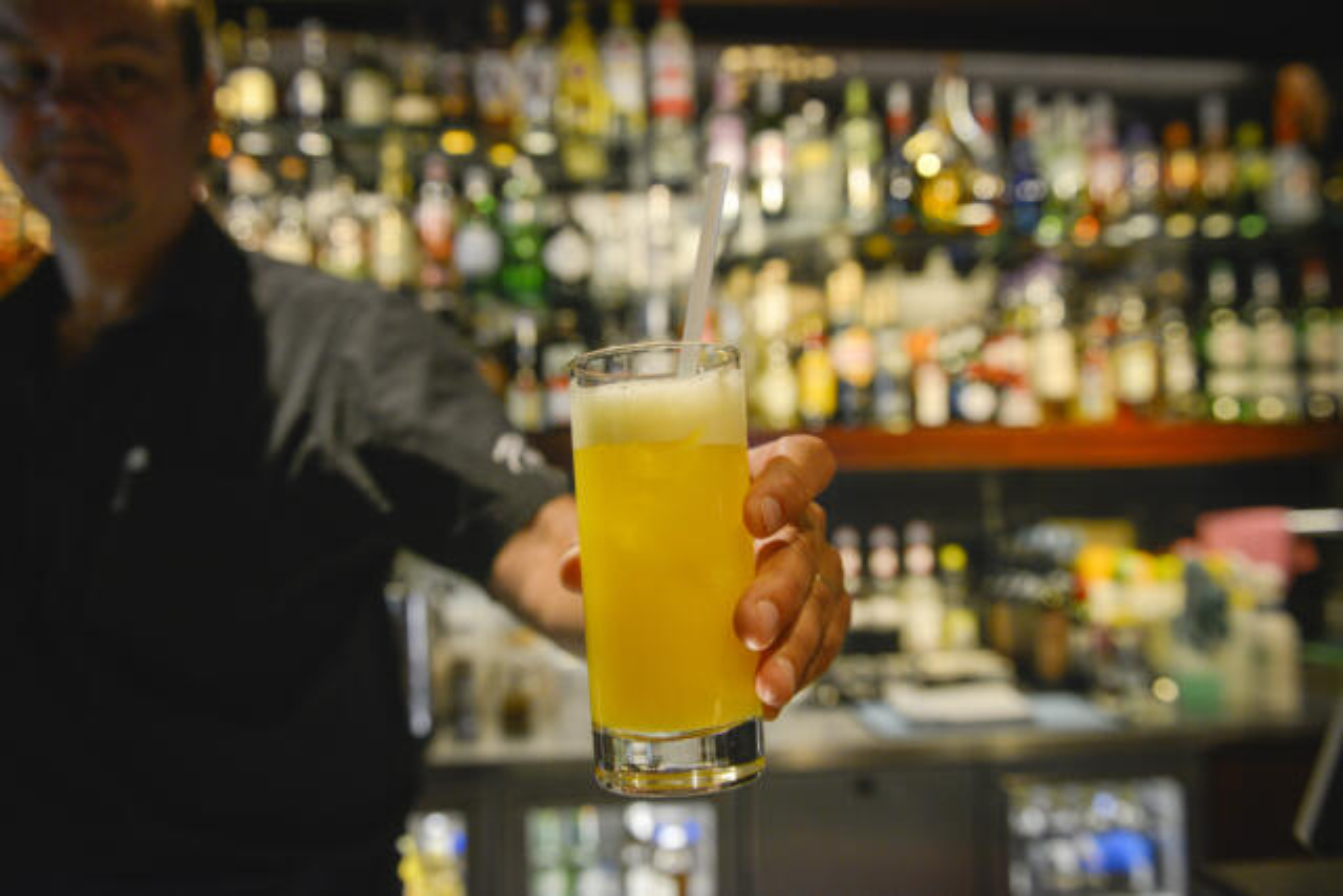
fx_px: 1157
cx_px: 672
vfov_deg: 42.3
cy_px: 448
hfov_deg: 60.3
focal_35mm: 31
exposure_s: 1/100
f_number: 3.5
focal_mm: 31
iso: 1250
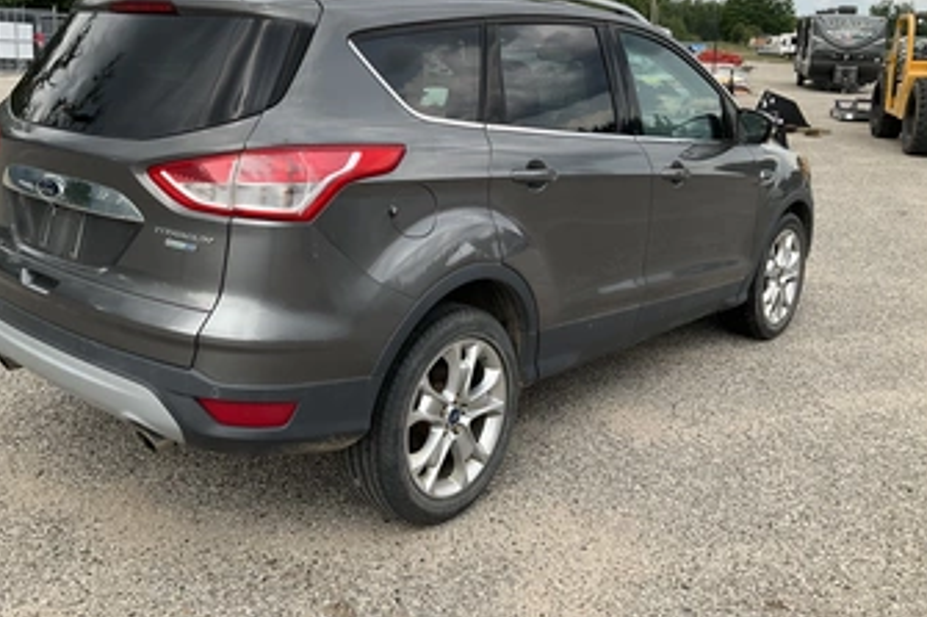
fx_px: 927
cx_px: 393
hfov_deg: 52.9
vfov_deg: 36.6
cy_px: 227
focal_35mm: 36
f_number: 1.8
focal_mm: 3
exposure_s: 1/883
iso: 25
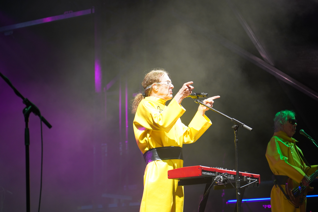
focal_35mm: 105
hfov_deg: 19.5
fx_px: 927
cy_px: 106
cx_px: 159
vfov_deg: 13.0
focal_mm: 105
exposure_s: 1/160
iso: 1600
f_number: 4
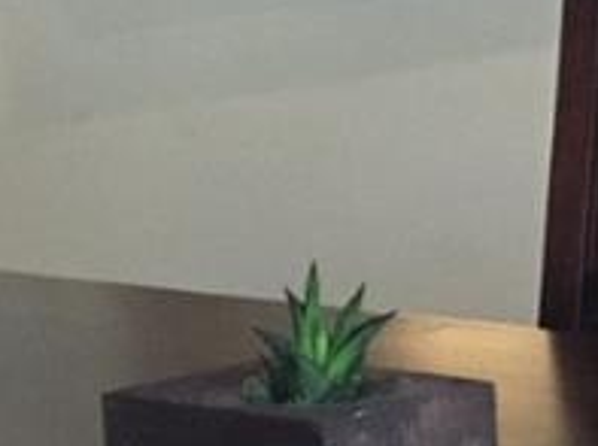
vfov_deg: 6.7
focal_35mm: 221
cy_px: -27
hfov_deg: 7.5
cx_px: 1982
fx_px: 3811
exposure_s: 1/30
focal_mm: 4.15
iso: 125
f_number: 2.2
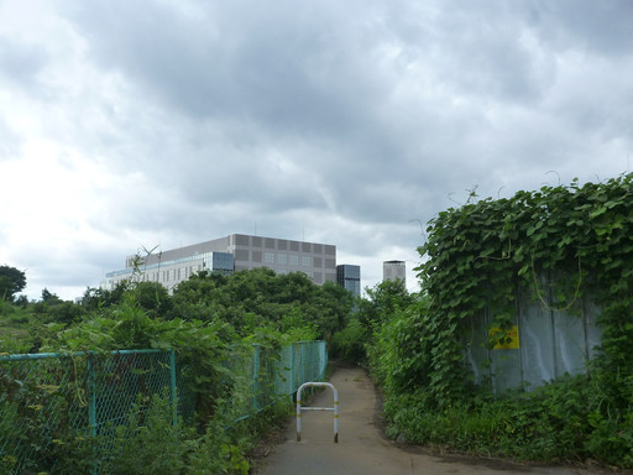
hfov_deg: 52.6
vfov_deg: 40.6
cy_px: 270
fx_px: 640
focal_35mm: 35
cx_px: 294
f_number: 3.3
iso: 160
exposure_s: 1/400
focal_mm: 4.9
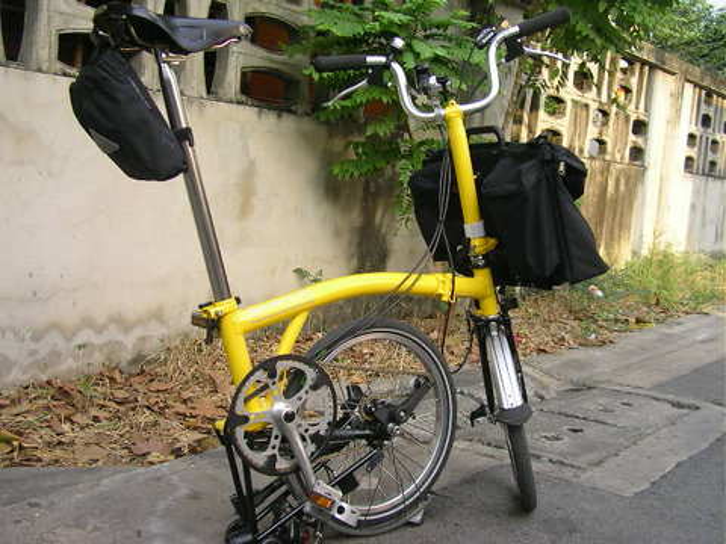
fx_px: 944
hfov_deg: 42.1
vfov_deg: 32.2
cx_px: 363
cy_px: 272
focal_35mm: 45
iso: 50
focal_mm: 7
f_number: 3
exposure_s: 1/158
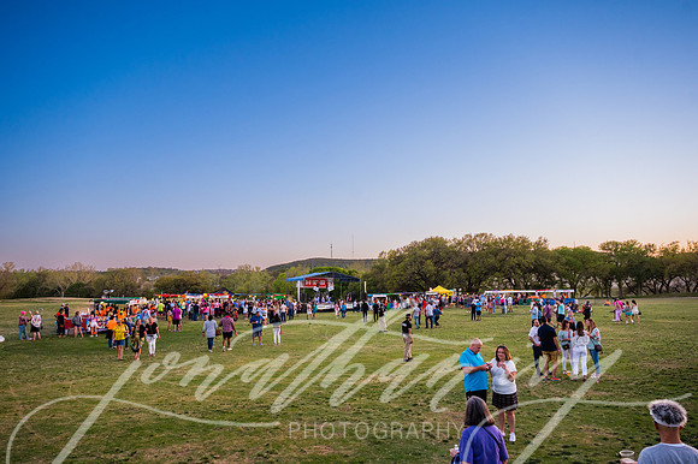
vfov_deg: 52.1
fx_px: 475
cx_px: 345
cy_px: 232
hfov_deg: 72.6
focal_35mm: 25
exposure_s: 1/800
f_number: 4
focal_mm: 24
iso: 1250
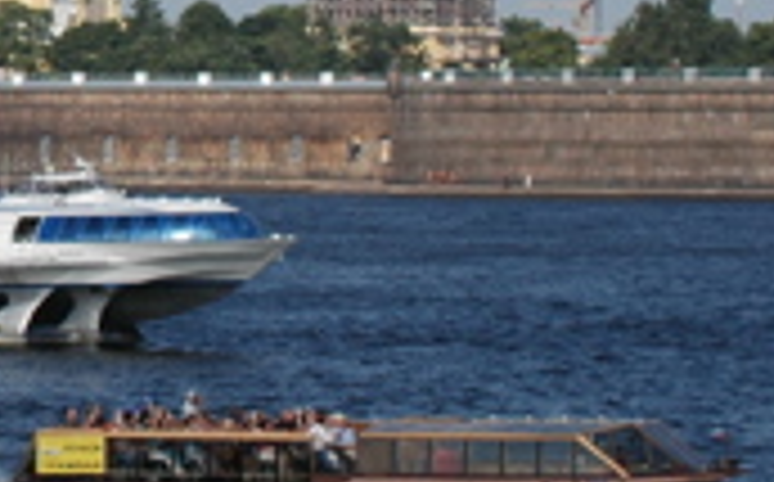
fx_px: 5751
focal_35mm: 273
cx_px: -328
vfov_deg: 4.8
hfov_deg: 7.6
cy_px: -275
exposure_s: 1/320
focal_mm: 48
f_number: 9
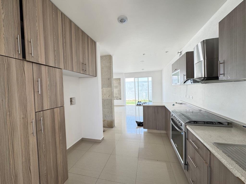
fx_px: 99
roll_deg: +1.9
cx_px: 123
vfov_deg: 85.7
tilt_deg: -2.6
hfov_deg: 102.1
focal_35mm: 14
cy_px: 92
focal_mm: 2.22
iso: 50
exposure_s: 1/99
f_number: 2.2
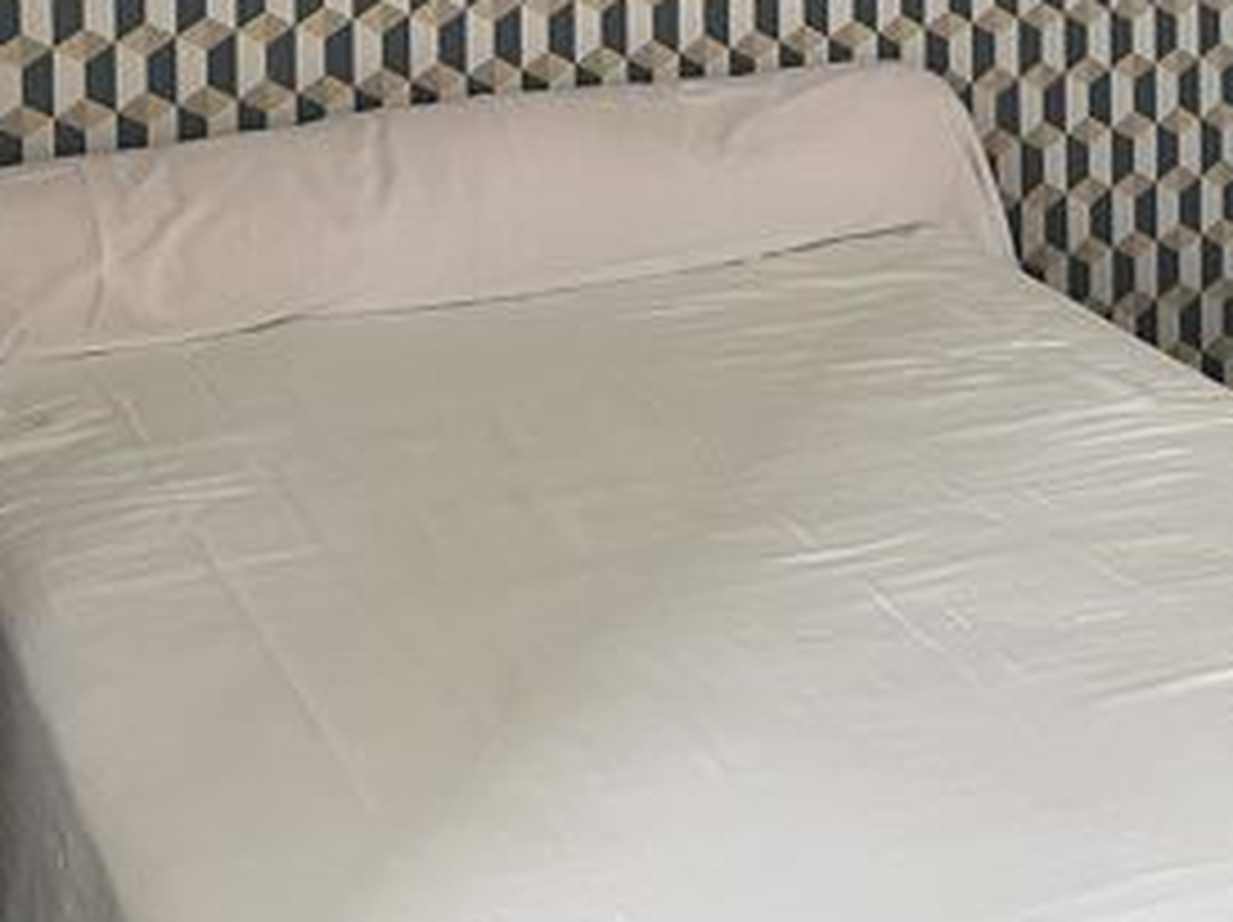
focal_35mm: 76
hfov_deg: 25.6
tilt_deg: -3.5
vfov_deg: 17.9
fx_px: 2705
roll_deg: +0.2
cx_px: 724
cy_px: -337
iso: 200
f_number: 1.6
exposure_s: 1/60
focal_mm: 4.2
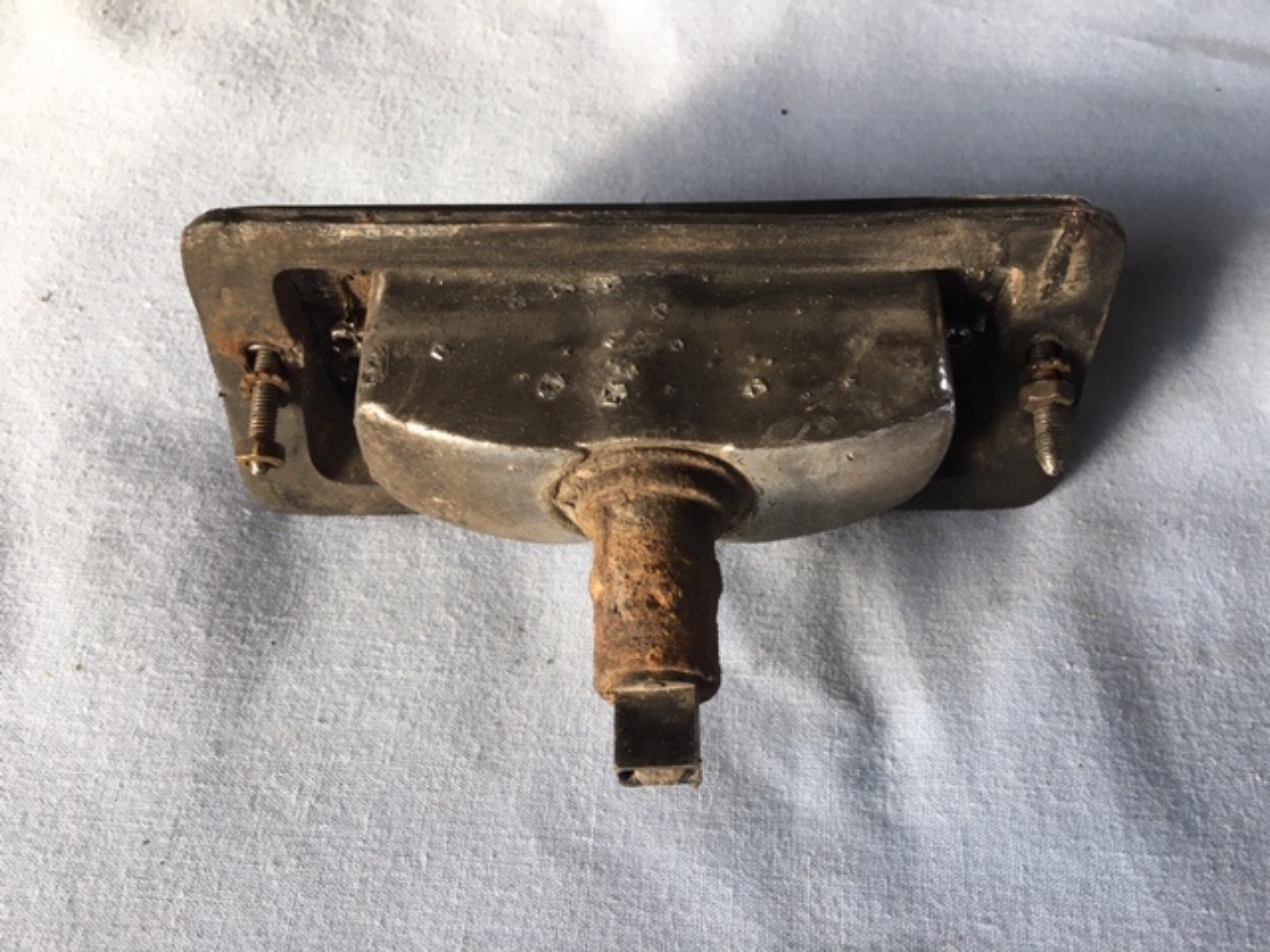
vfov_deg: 48.2
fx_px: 1064
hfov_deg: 61.7
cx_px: 635
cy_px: 476
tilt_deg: -67.5
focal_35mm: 29
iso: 25
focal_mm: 4.15
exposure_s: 1/33
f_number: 2.2
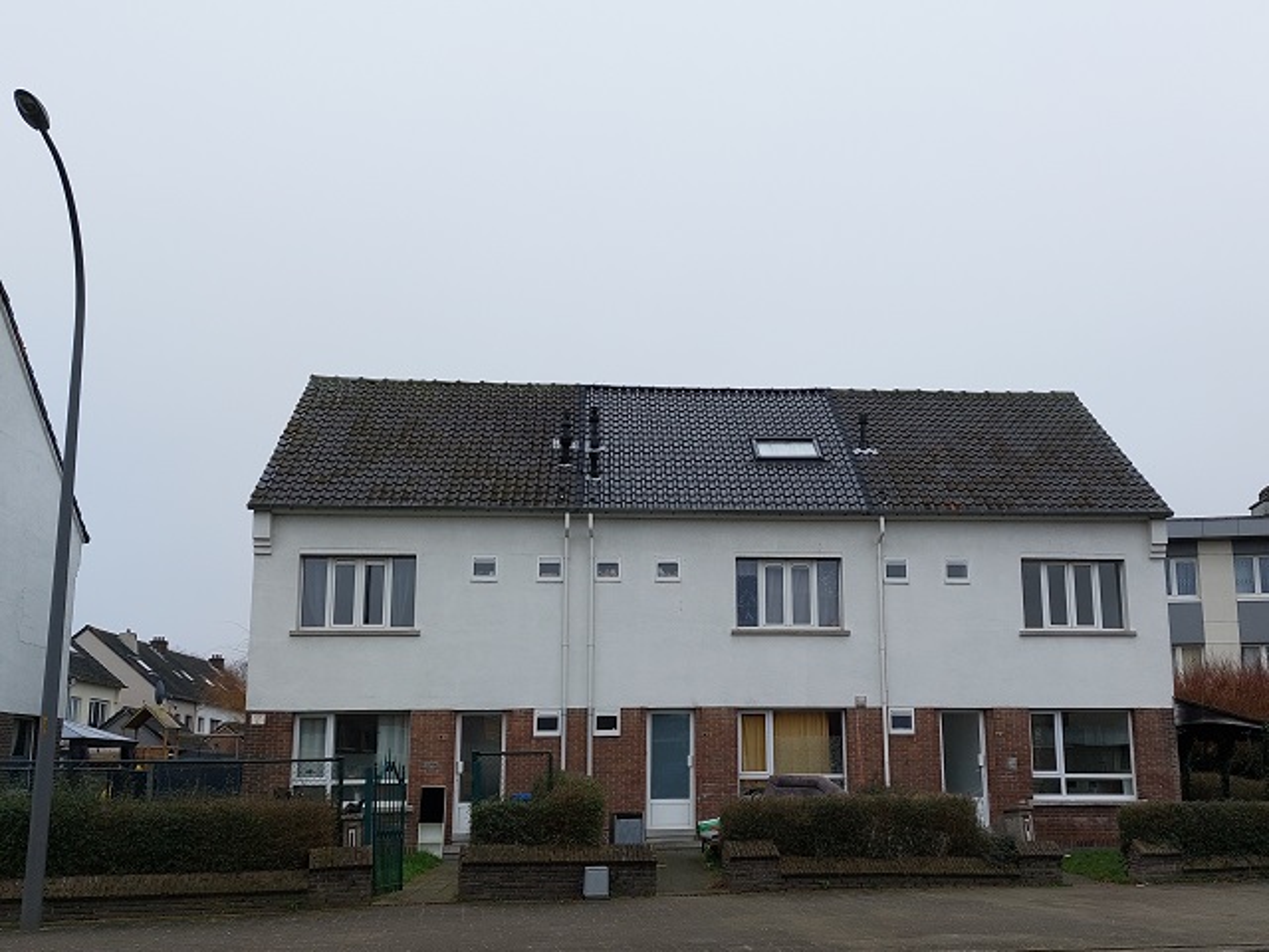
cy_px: 476
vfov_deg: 56.8
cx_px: 634
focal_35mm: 24
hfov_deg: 71.6
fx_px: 880
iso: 25
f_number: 1.8
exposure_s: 1/318
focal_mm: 5.23
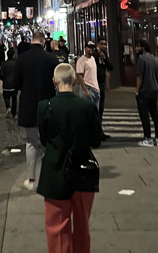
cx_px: -29
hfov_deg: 13.7
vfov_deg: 21.0
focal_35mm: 93
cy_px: -42
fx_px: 641
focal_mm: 5.7
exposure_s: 1/25
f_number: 1.5
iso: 1000
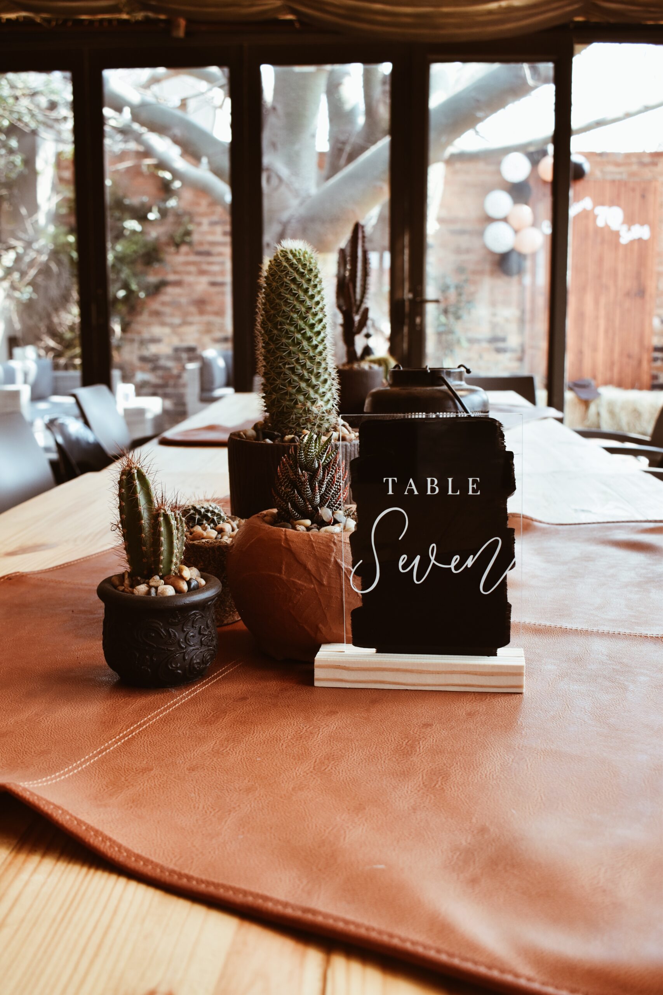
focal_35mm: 40
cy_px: 498
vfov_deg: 47.9
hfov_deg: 33.0
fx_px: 1119
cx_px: 332
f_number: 5.6
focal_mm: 27
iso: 400
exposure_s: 1/125
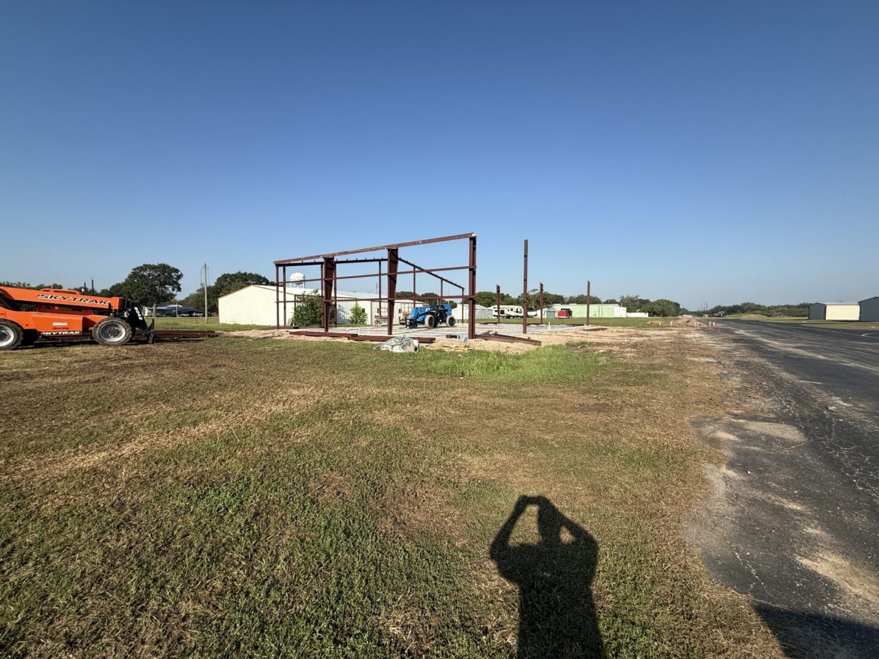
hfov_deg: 102.1
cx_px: 440
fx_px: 356
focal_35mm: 14
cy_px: 330
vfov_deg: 85.7
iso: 50
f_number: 2.2
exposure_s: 1/2320
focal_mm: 2.22
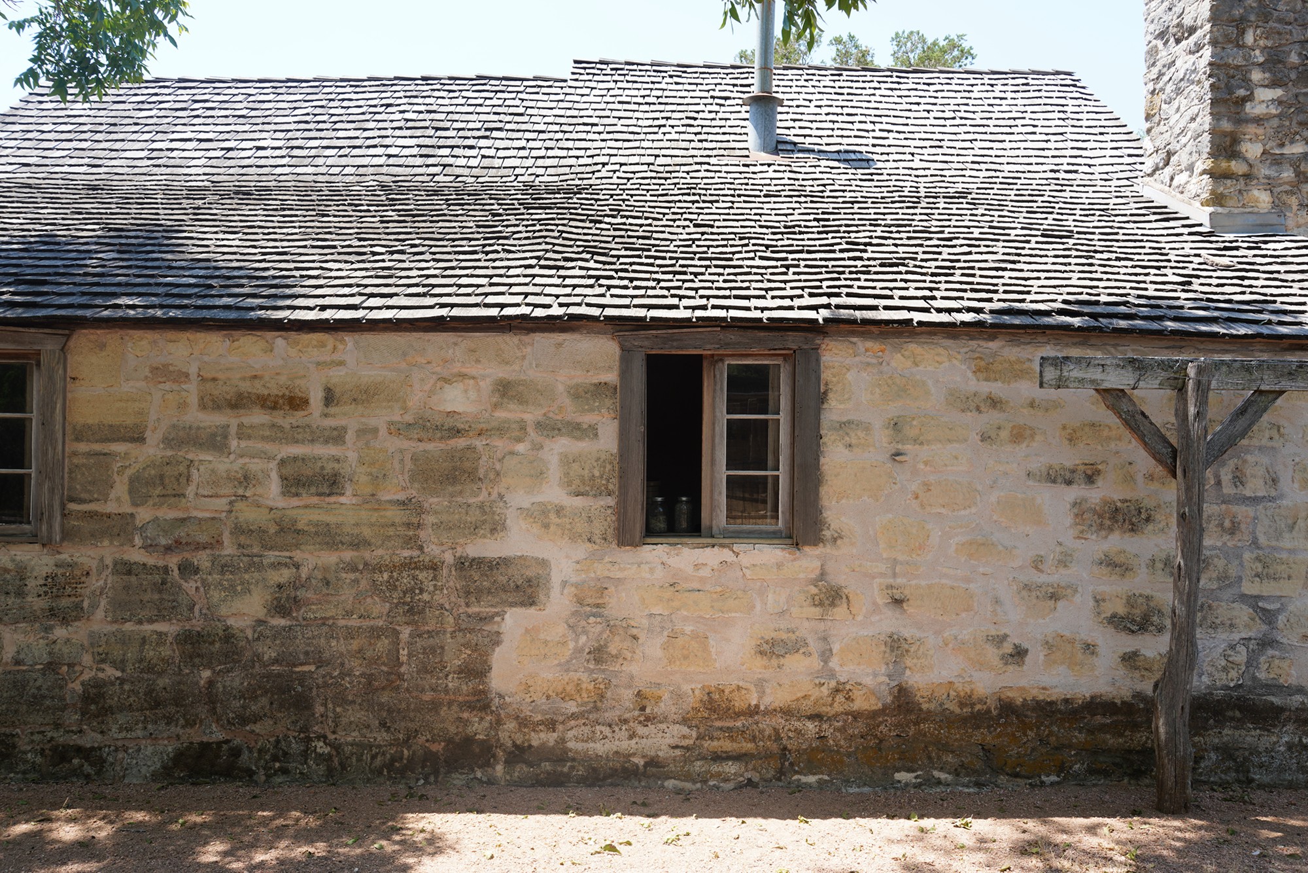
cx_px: 654
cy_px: 436
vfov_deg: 45.0
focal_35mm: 29
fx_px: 1054
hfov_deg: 63.7
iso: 100
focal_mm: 29
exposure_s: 1/100
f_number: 7.1
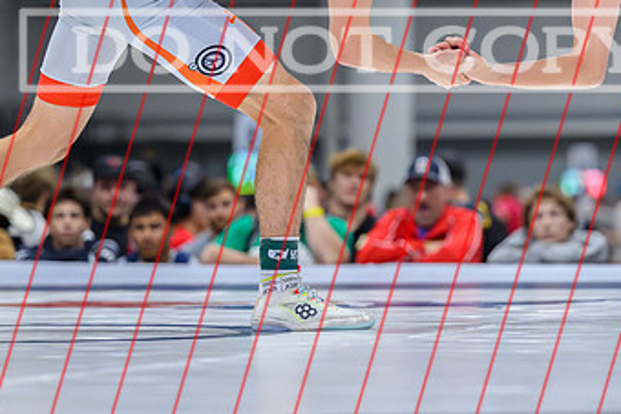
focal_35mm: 213
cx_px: 459
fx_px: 3676
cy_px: 95
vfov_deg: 6.5
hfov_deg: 9.6
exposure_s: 1/800
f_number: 2.8
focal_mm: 105
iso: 10000
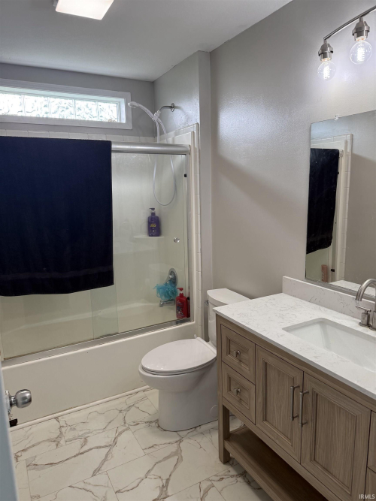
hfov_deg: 56.8
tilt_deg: -10.7
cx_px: 188
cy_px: 250
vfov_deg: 71.6
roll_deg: +0.9
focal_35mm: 24
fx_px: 348
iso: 125
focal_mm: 6.76
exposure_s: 1/201
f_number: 1.78
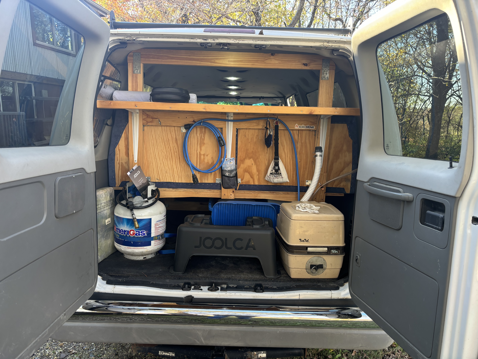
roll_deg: -0.3
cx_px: 239
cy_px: 180
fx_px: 359
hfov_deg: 67.3
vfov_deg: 53.1
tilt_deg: -9.5
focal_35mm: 26
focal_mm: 5.96
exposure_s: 1/121
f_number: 1.6
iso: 80
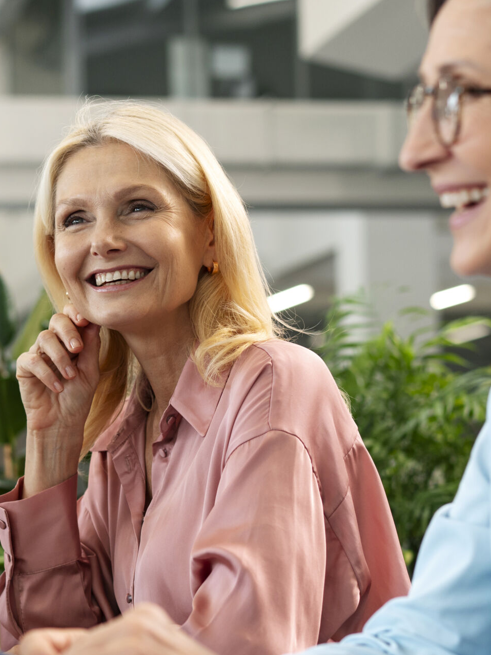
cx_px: 153
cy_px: 419
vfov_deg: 18.5
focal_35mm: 106
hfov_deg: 13.9
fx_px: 2004
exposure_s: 1/200
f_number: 2.8
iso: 400
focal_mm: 55
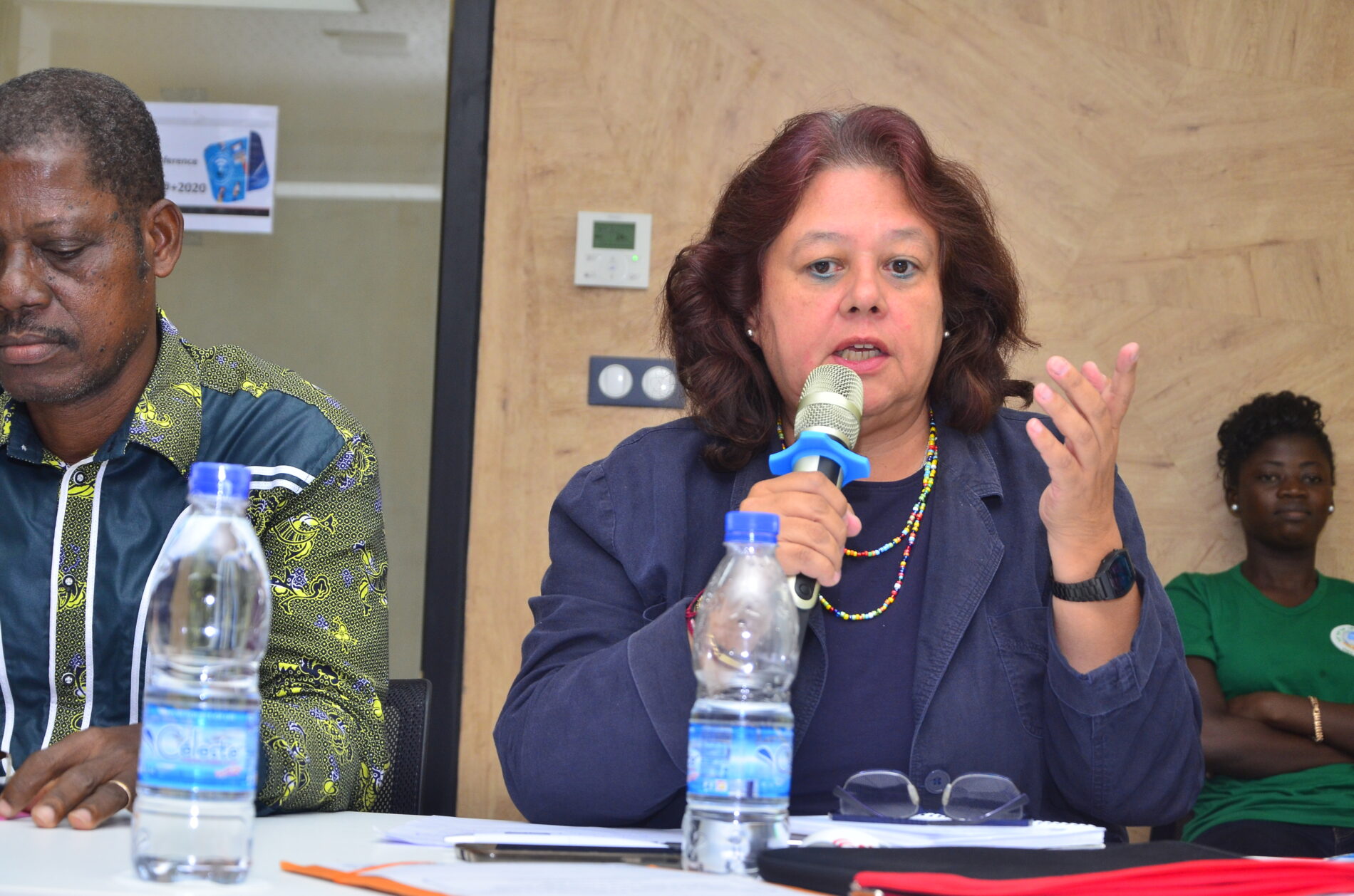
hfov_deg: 27.0
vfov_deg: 18.1
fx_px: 2815
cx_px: 677
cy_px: 448
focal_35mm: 75
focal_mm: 50
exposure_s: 1/125
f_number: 5.6
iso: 560
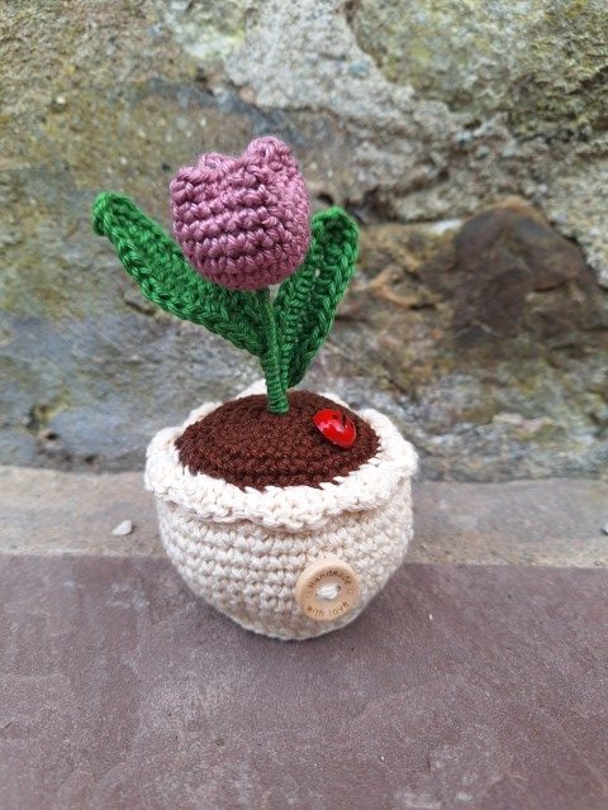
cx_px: 304
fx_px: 539
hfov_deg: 58.9
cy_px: 405
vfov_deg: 73.9
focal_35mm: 23
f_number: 1.8
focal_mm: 5.54
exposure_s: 1/196
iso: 40
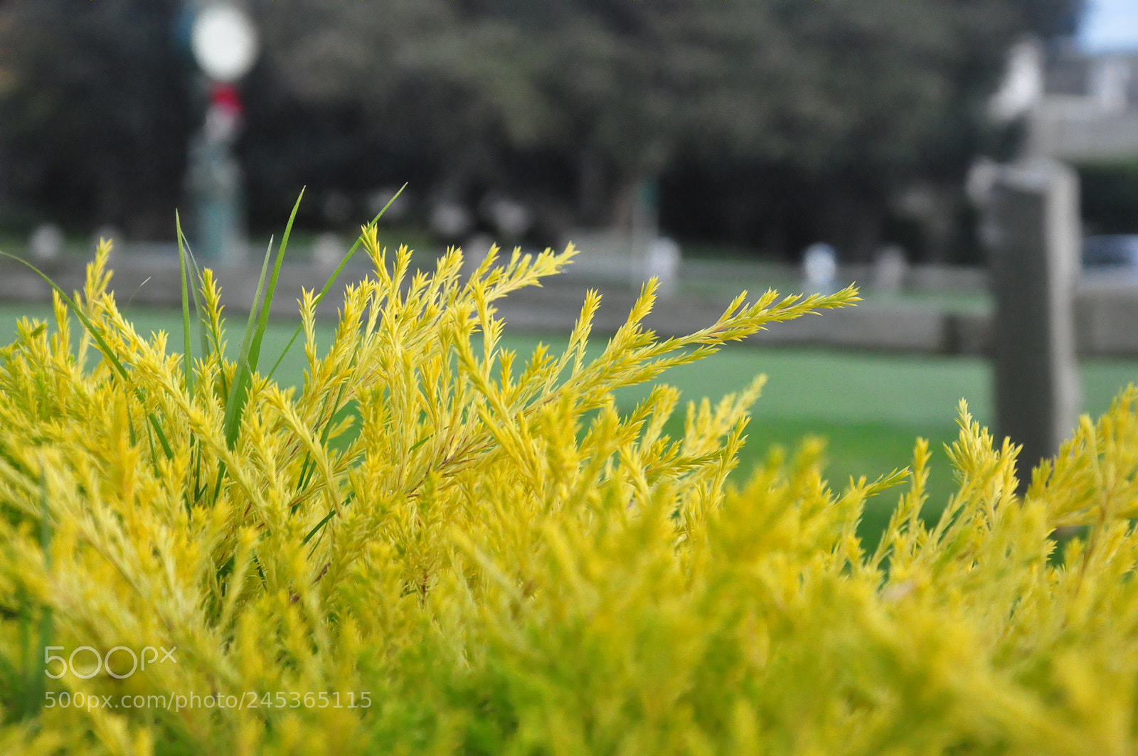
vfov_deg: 13.8
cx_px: 569
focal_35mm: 99
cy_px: 378
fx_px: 3126
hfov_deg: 20.6
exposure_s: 1/1000
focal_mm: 66
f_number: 8
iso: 3200
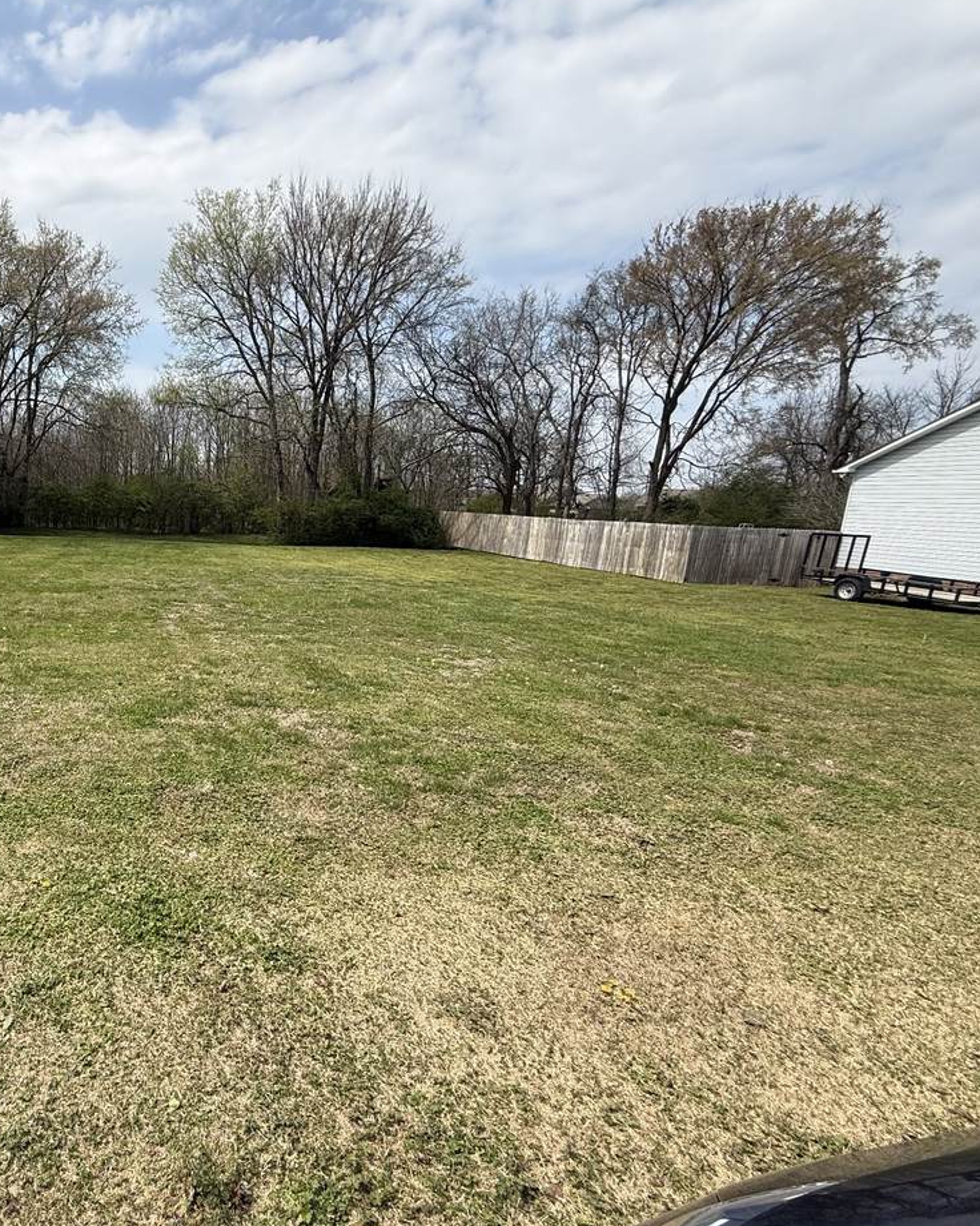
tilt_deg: -9.4
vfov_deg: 83.3
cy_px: 623
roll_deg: -2.3
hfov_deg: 63.8
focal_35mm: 19
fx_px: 689
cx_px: 177
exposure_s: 1/1698
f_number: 2.2
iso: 50
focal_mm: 2.22
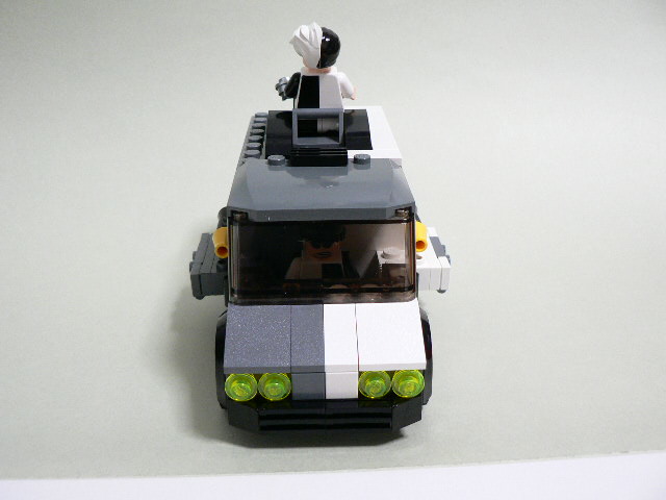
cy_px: 250
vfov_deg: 39.7
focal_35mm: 36
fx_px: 693
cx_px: 333
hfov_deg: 51.4
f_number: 2.8
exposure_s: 1/15
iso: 200
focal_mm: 6
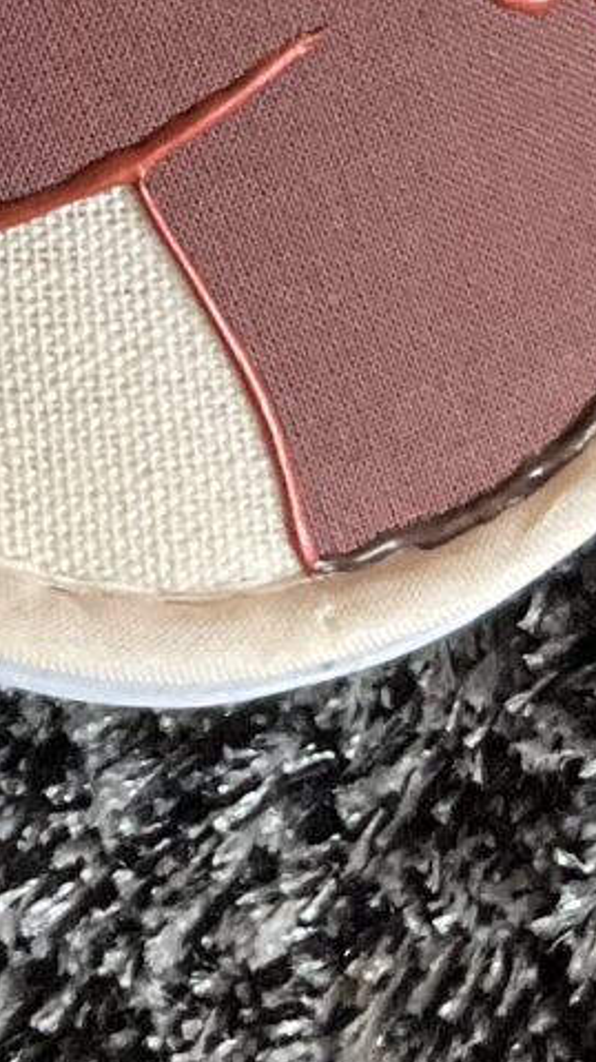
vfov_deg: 11.9
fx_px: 4754
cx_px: -623
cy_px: -783
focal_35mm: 169
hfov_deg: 6.9
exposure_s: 1/60
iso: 80
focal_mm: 3
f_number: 1.8
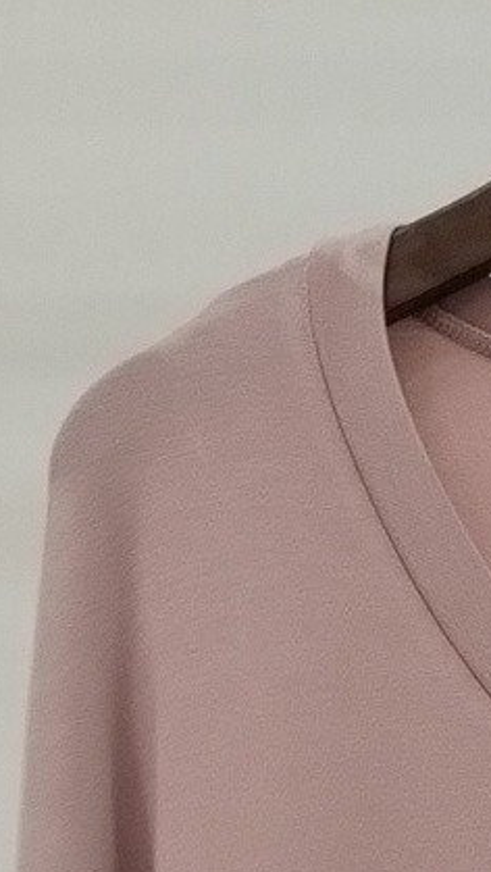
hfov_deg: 6.6
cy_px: 1663
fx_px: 4185
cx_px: 761
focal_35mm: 181
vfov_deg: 11.0
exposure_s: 1/120
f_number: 1.8
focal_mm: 4.75
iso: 212
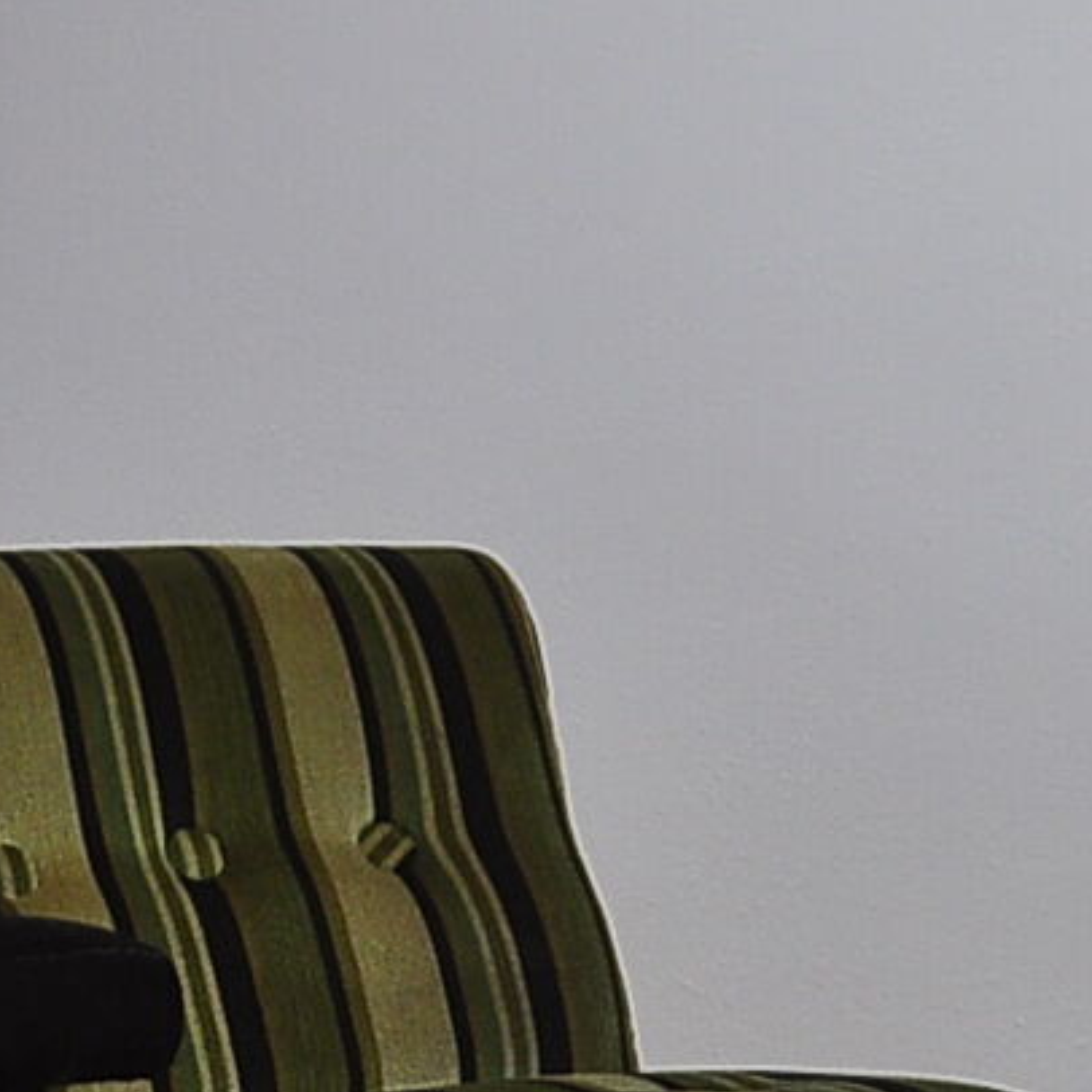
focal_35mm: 121
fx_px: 4319
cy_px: 748
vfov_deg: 14.4
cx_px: 1824
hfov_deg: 13.3
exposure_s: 1/160
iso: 400
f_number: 3.5
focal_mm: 18
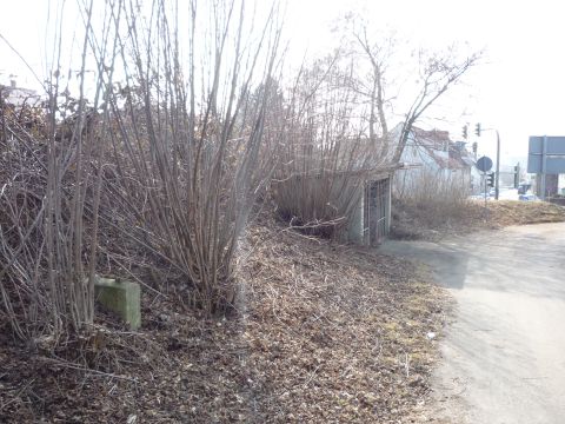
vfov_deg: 44.2
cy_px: 212
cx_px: 282
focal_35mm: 32
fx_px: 522
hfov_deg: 56.8
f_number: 4
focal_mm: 5.2
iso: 100
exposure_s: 1/125
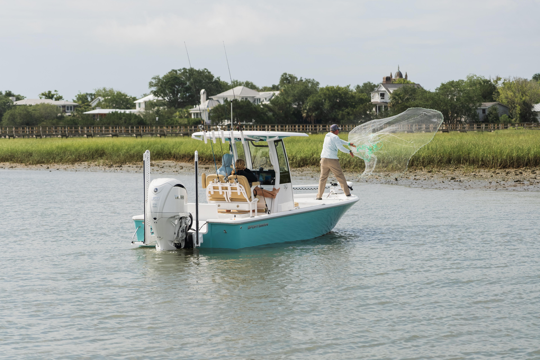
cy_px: 180
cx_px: 270
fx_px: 1575
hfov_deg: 19.5
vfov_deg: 13.0
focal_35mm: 105
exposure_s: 1/2500
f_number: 4
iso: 160
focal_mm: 105
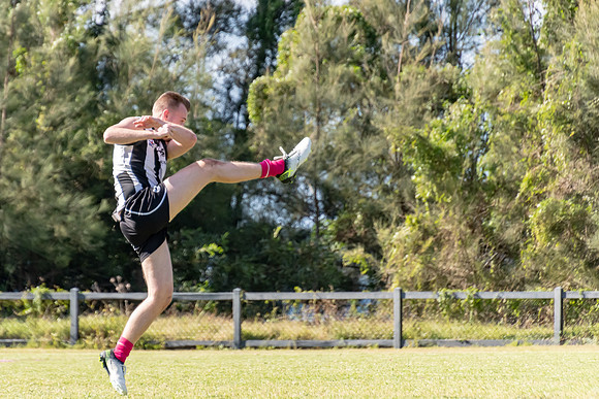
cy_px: 154
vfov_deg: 2.5
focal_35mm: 559
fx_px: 9298
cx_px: 232
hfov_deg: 3.7
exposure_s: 1/2000
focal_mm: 300
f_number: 6.3
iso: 800
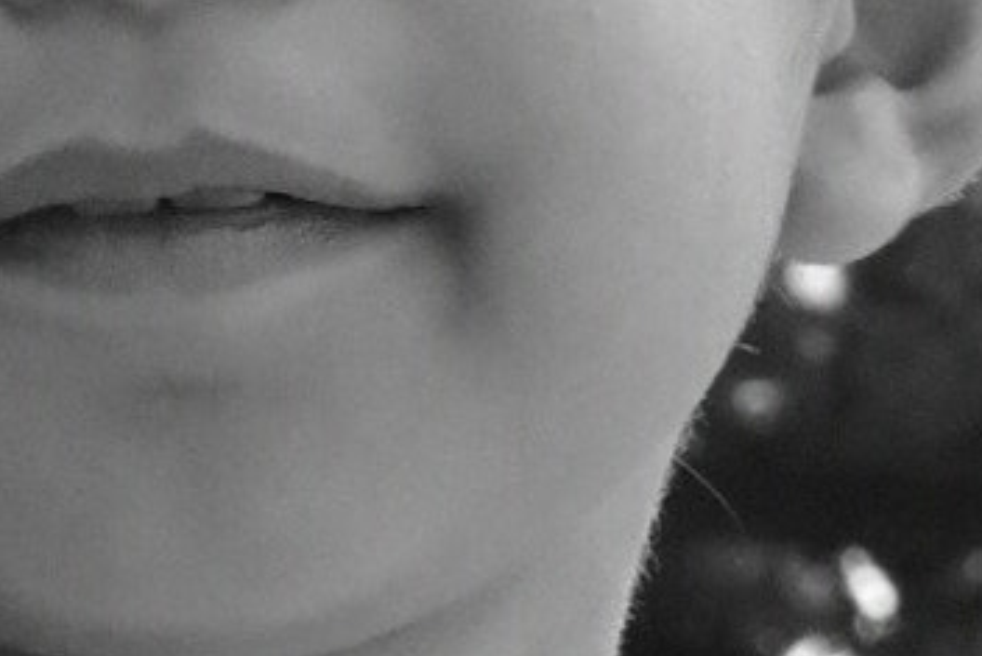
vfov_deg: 3.7
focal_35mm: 375
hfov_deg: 5.5
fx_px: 10240
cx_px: -114
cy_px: -77
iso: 6400
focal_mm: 55
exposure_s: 1/1250
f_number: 16
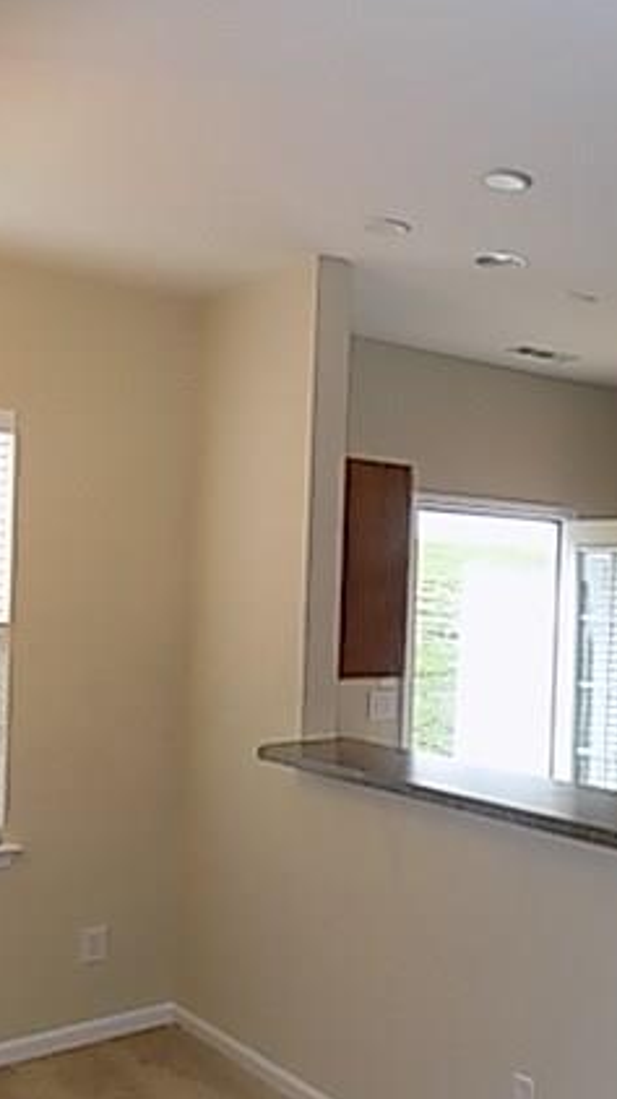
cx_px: 823
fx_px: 1107
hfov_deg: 26.1
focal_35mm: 38
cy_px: 602
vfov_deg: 52.7
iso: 160
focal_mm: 4
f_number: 3.1
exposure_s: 1/30
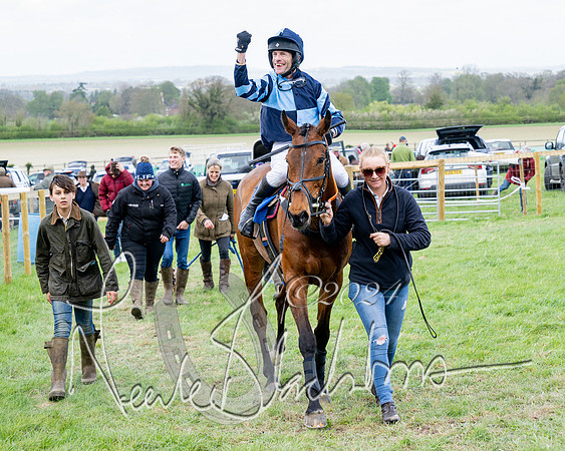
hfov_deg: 20.6
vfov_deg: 16.5
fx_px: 1558
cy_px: 186
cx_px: 288
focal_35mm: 93
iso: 400
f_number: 5.6
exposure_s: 1/400
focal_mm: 70
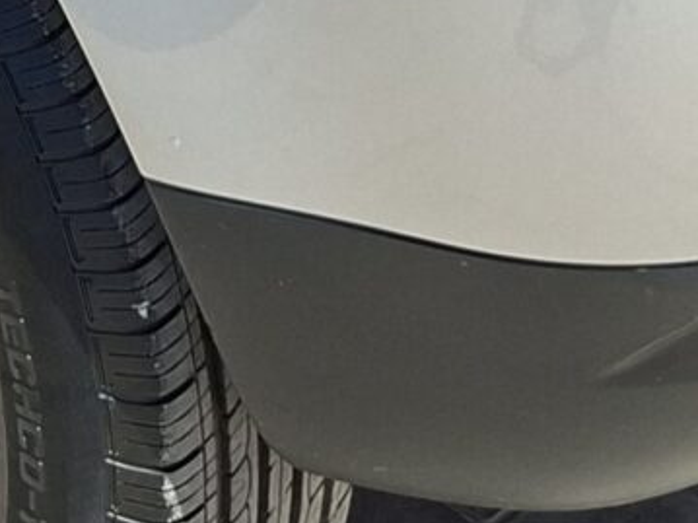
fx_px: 3306
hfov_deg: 11.9
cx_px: -16
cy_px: -766
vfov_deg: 8.3
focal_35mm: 164
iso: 50
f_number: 1.8
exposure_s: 1/1980
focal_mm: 5.54
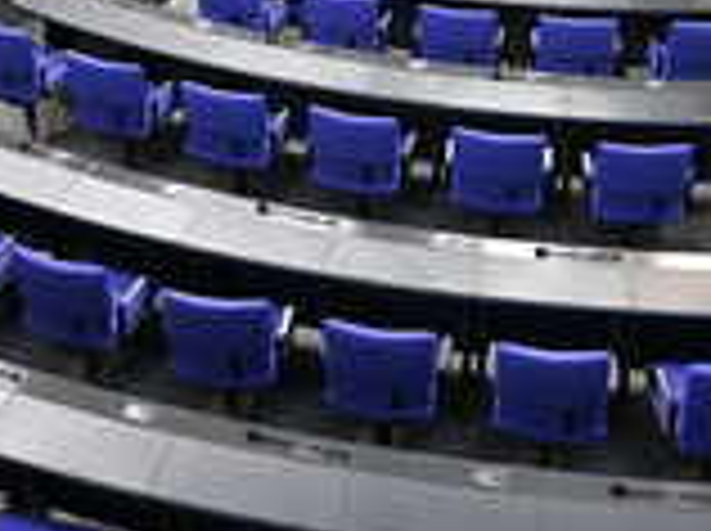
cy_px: -108
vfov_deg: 20.7
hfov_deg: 29.4
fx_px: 1354
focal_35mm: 66
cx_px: 398
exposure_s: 1/320
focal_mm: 24
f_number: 4
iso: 4000
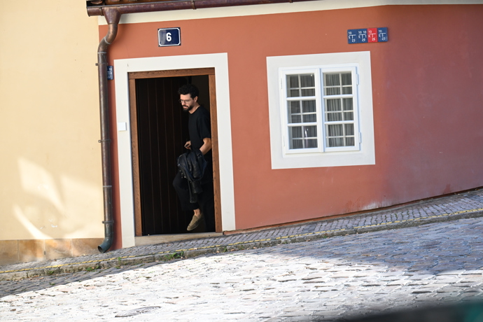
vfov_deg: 12.5
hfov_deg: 18.6
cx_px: 242
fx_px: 1476
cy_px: 161
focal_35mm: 110
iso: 1250
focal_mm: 110
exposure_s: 1/2000
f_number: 4.5
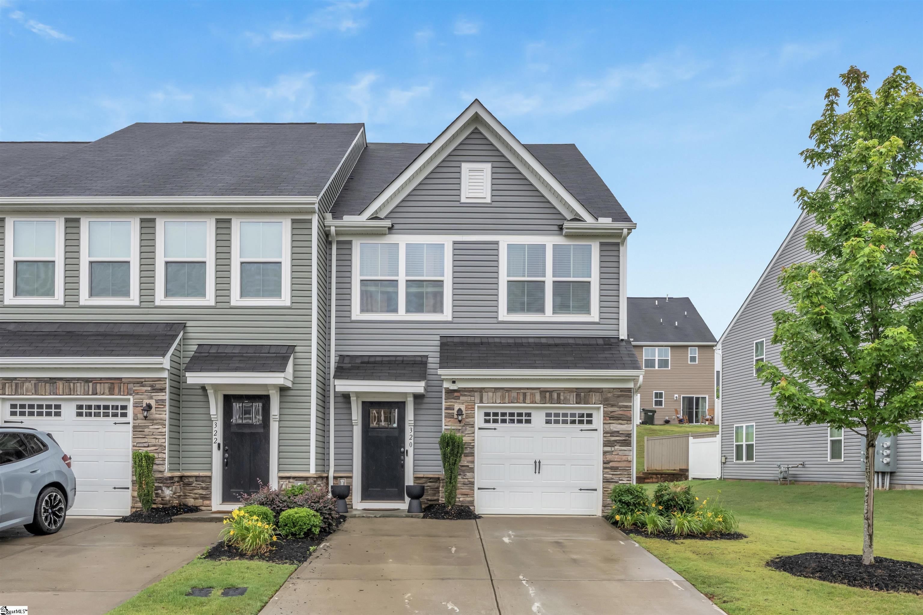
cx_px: 462
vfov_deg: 72.0
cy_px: 308
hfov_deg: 95.0
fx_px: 423
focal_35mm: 16
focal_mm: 16.5
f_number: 9
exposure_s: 1/160
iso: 320
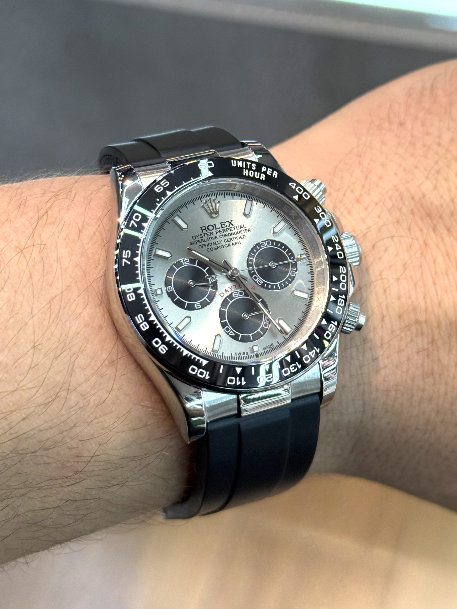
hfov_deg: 30.3
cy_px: 304
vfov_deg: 39.7
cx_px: 228
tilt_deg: -52.2
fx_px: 845
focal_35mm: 48
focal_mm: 6.76
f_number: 1.78
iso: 160
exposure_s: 1/120
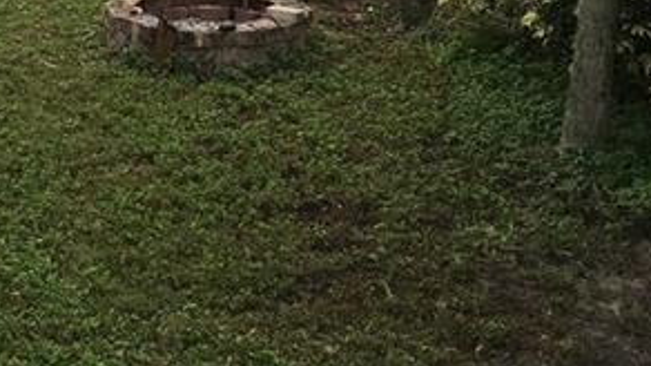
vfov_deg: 14.0
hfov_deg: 24.6
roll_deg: +1.9
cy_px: -114
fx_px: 1432
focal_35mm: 83
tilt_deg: -9.4
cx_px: 25
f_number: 2.2
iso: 25
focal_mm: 4.15
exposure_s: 1/262
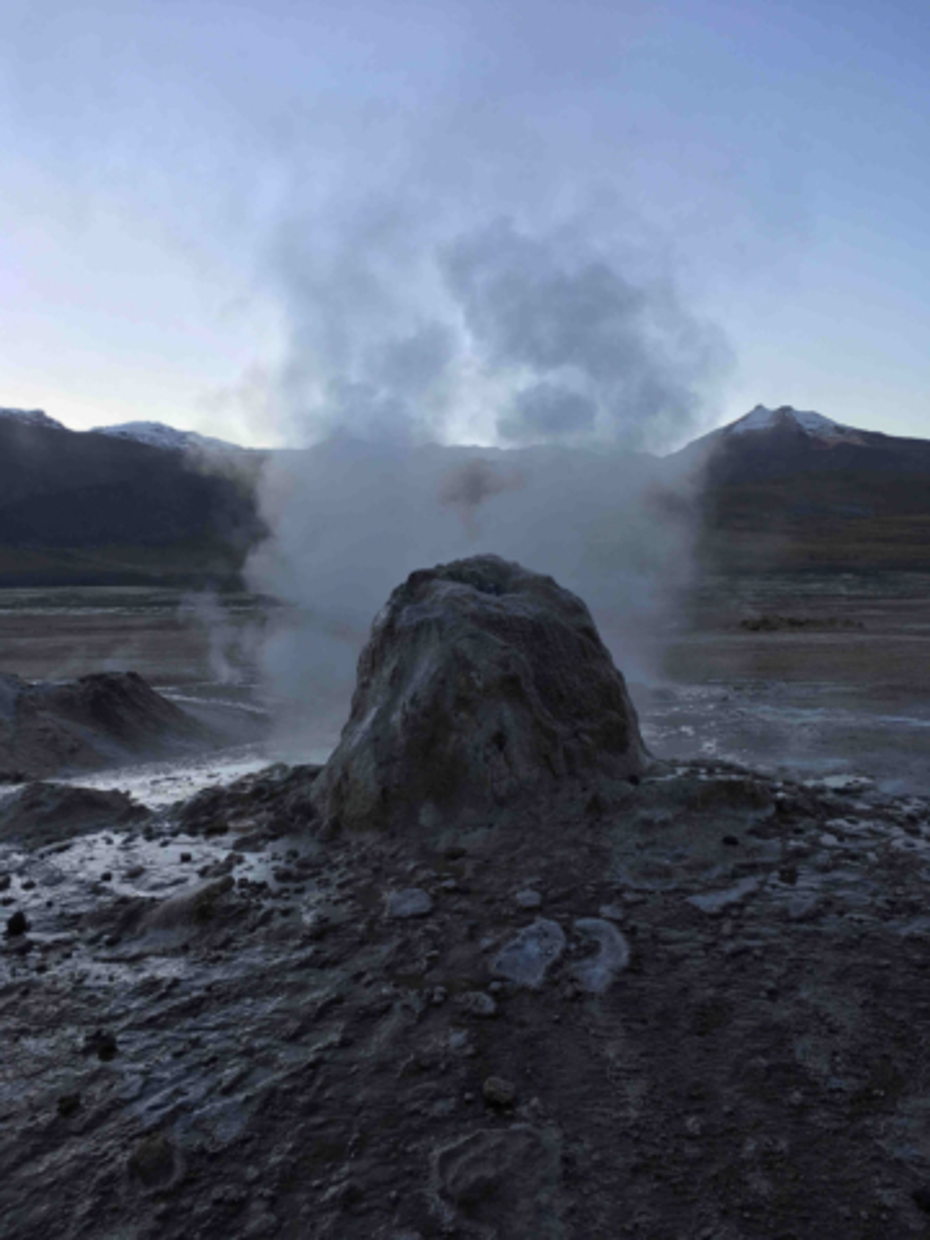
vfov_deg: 61.7
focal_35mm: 29
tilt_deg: -2.8
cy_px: 620
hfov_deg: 48.2
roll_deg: +1.6
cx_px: 465
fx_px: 1039
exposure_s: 1/192
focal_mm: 4.15
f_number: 2.2
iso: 25
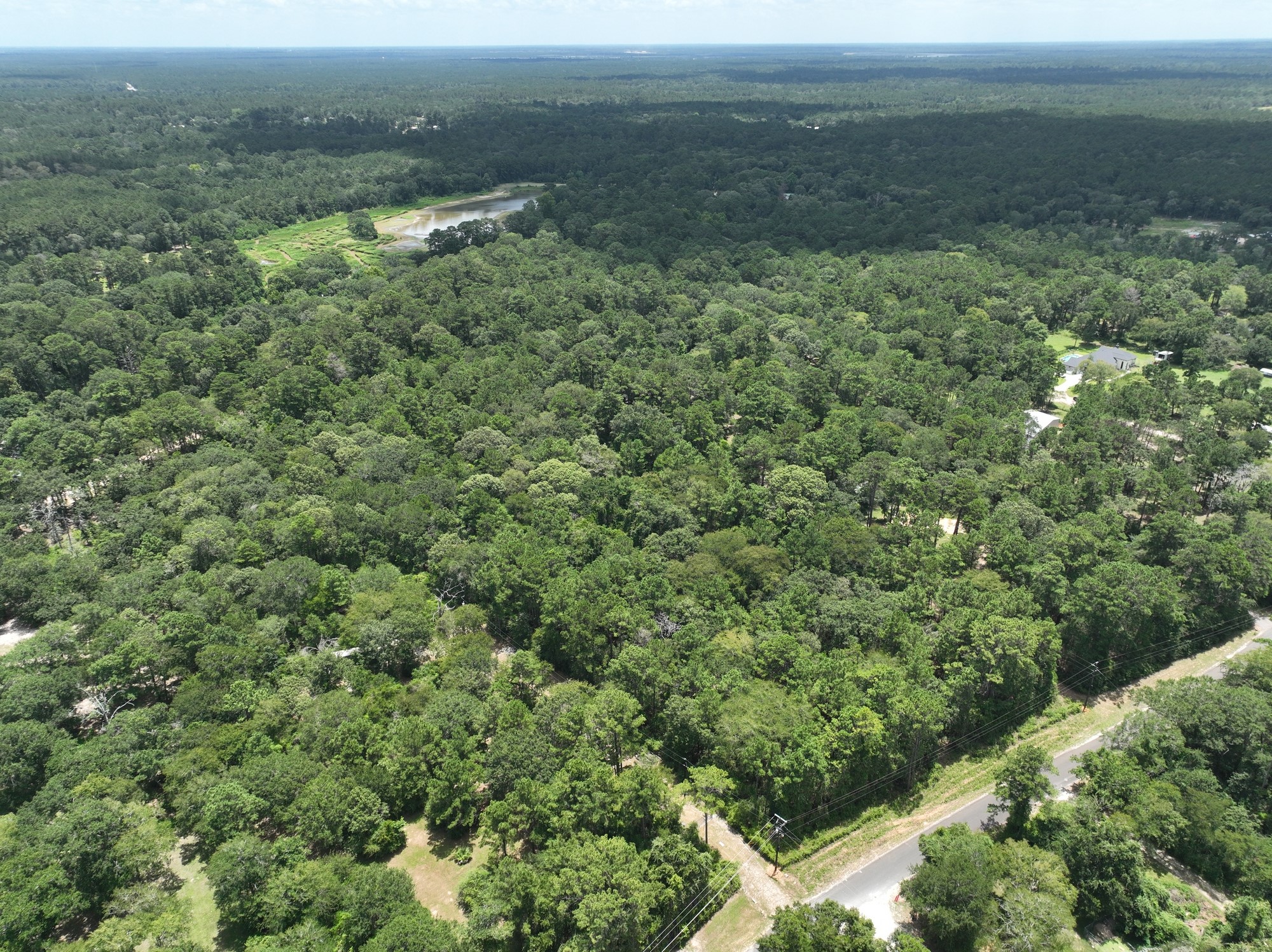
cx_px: 636
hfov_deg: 71.6
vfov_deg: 56.8
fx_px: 881
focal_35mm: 24
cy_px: 476
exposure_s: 1/1250
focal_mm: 12.29
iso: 100
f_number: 2.8
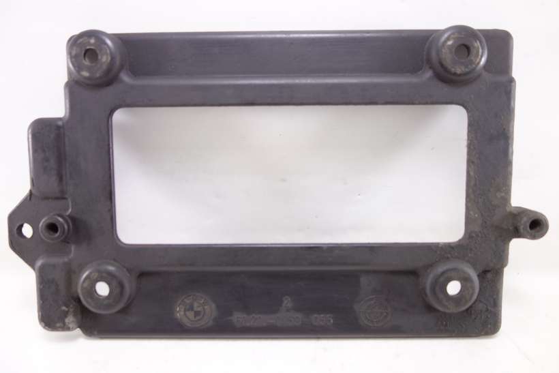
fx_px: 435
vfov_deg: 46.4
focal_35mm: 28
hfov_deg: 65.5
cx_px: 280
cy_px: 186
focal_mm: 10.4
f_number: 1.8
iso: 125
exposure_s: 1/60
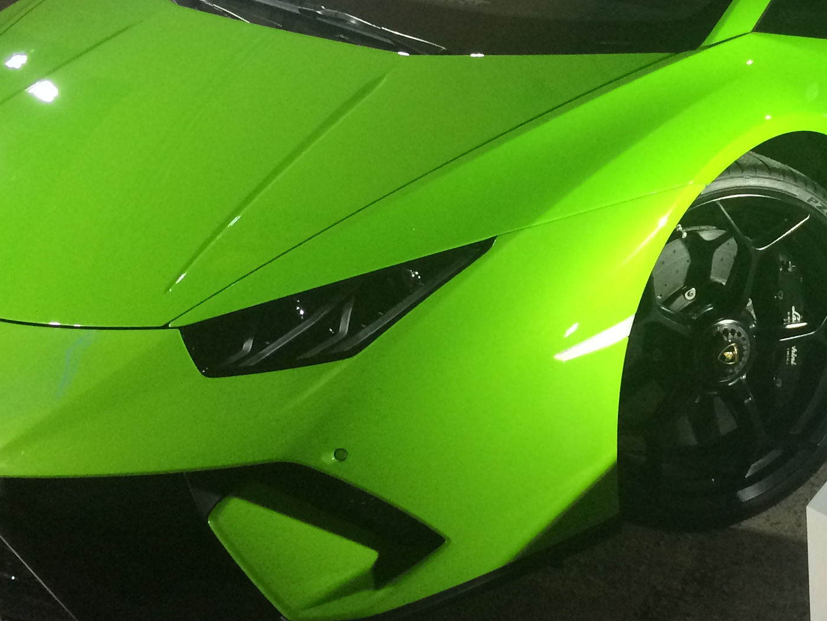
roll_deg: +0.6
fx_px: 1625
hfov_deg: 27.9
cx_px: 683
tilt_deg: -17.9
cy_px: 129
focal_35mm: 68
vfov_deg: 21.4
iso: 250
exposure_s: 1/33
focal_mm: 4.15
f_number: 2.2
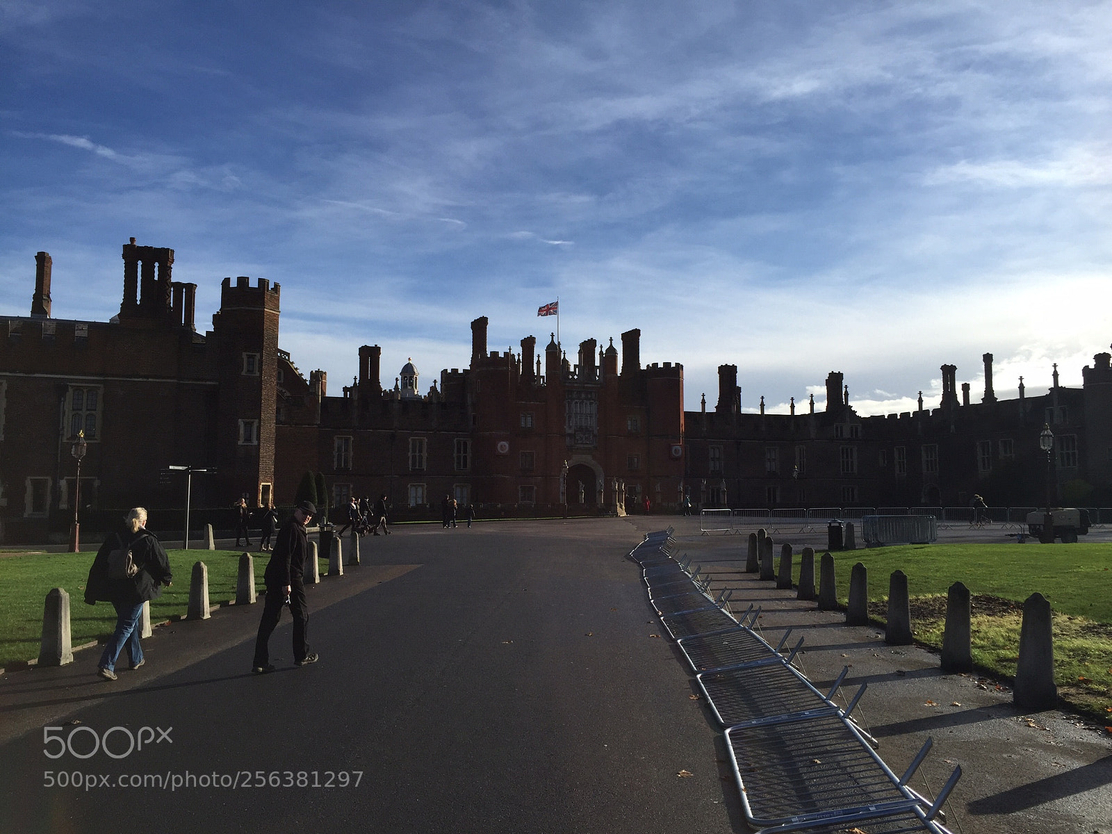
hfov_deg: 61.7
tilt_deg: +6.5
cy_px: 417
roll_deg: -0.8
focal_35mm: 29
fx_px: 932
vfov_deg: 48.2
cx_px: 556
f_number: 2.2
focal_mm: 4.15
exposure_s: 1/2326
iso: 32
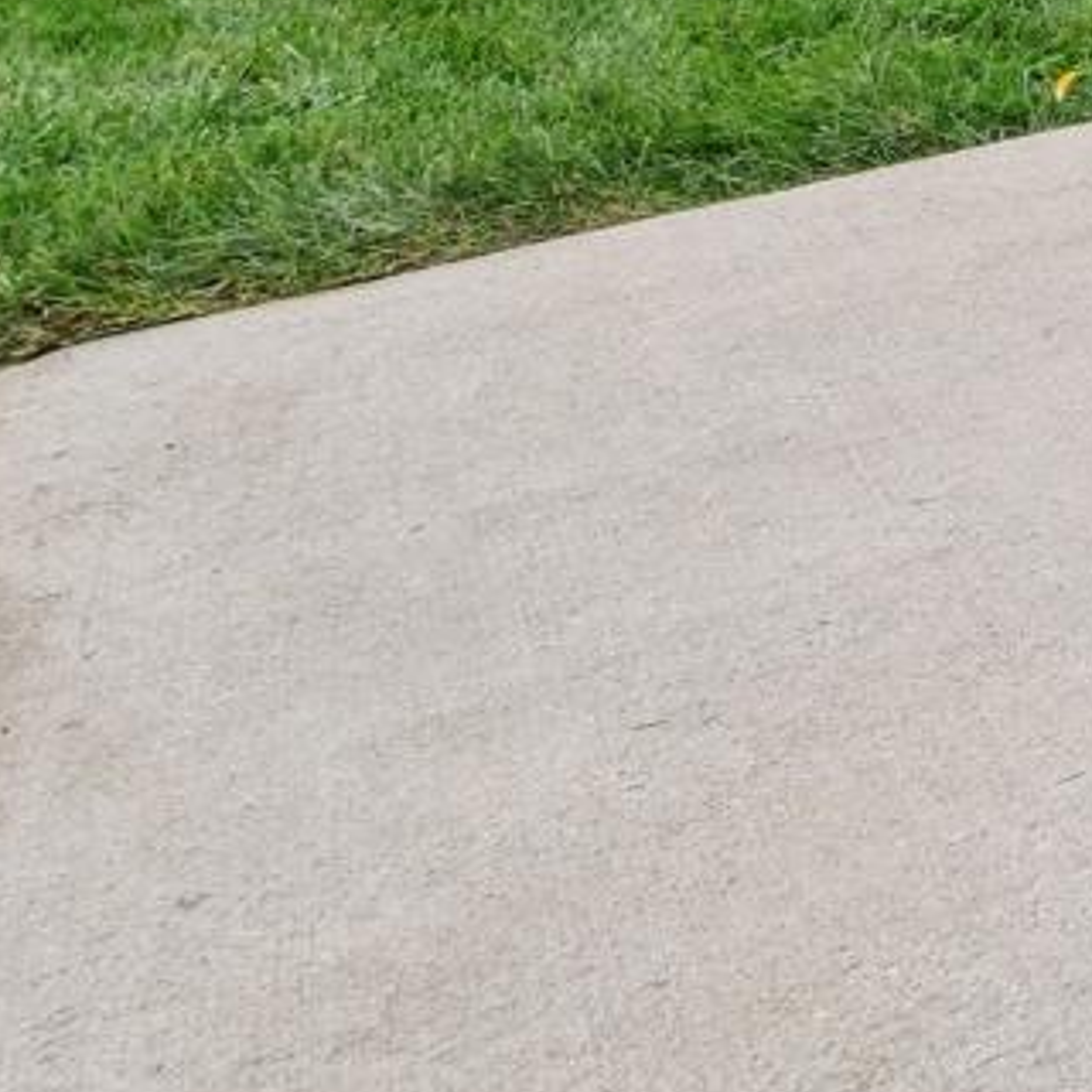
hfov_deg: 16.0
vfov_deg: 23.2
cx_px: 2525
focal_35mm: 58
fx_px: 2070
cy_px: -592
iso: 200
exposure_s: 1/60
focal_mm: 7
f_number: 10
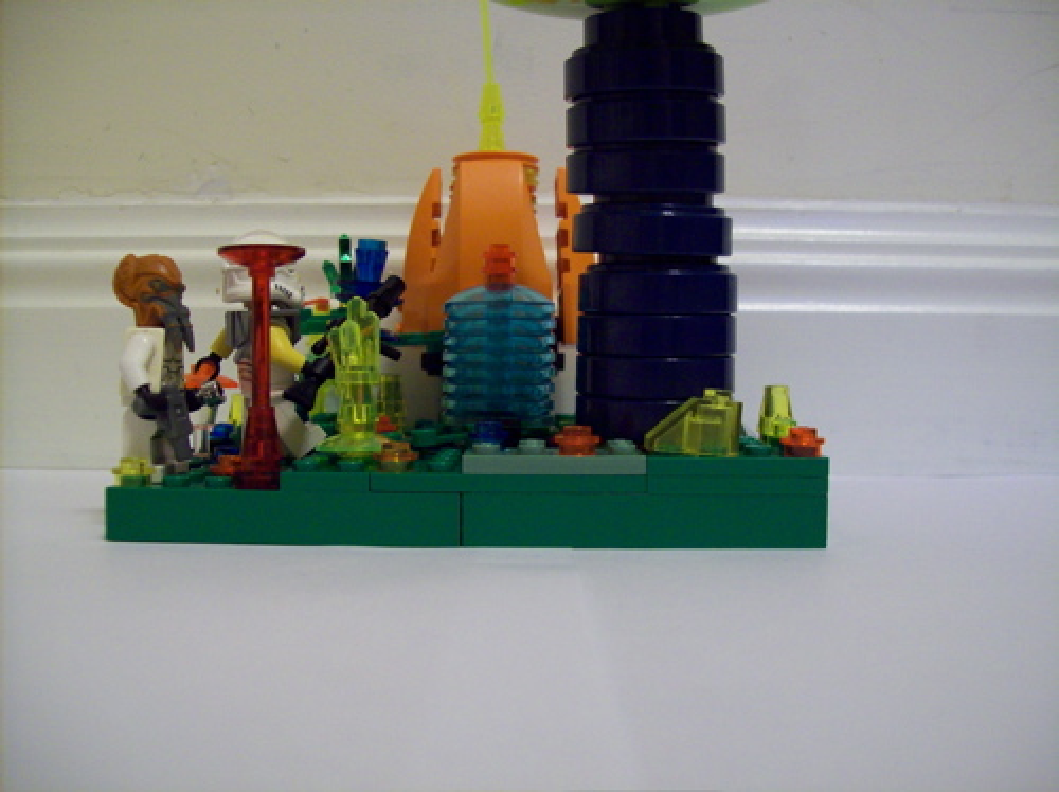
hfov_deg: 51.4
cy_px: 396
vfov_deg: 39.6
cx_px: 530
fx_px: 1100
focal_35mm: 36
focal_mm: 6
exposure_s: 1/8
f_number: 2.7
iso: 200
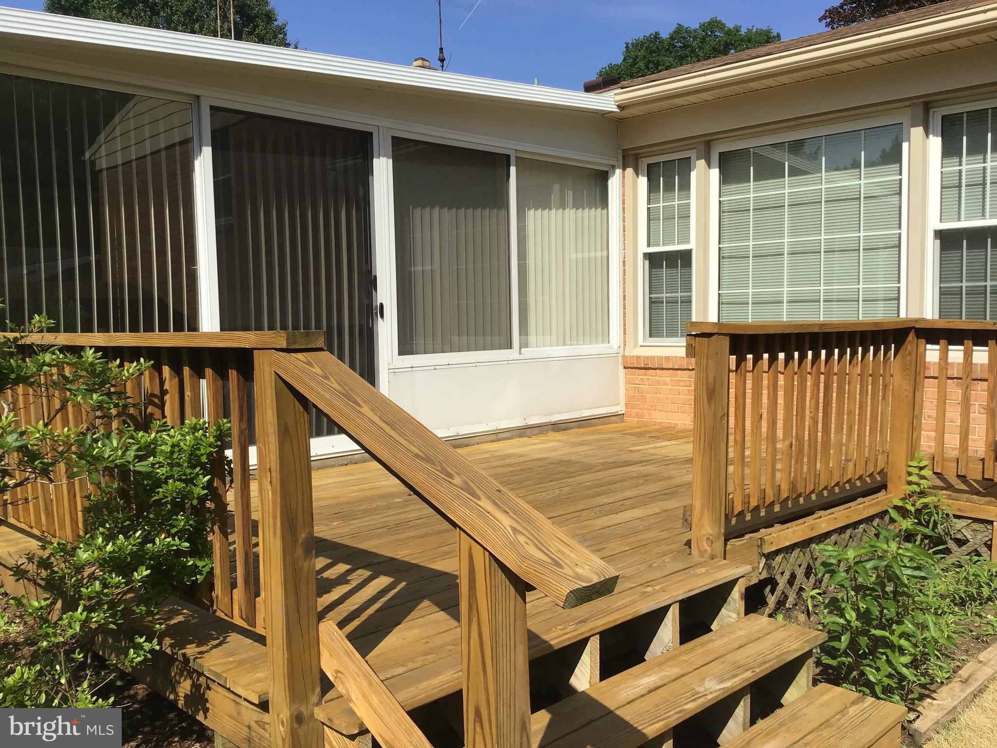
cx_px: 498
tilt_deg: -4.0
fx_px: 893
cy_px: 374
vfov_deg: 45.4
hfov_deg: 58.4
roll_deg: +1.4
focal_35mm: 31
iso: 25
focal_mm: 3.3
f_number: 2.4
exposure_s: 1/1664
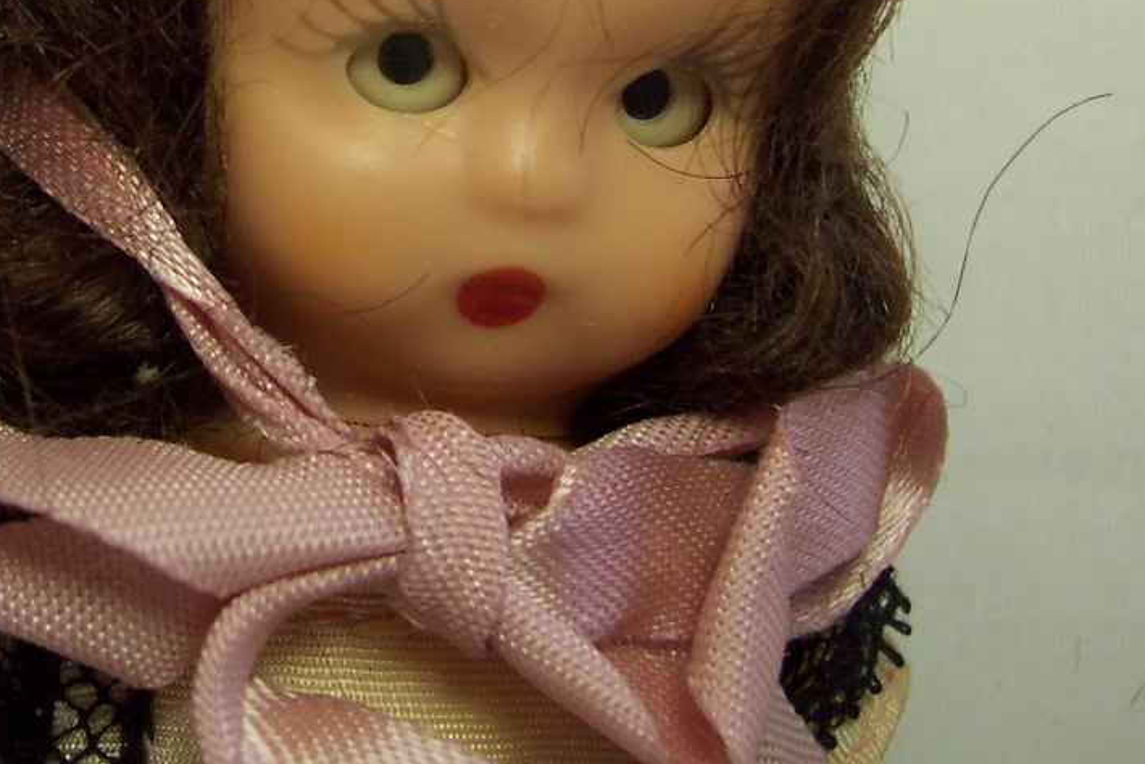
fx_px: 2068
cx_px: 331
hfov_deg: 30.6
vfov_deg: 20.4
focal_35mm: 65
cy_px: 45
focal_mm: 5.6
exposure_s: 1/90
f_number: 2.8
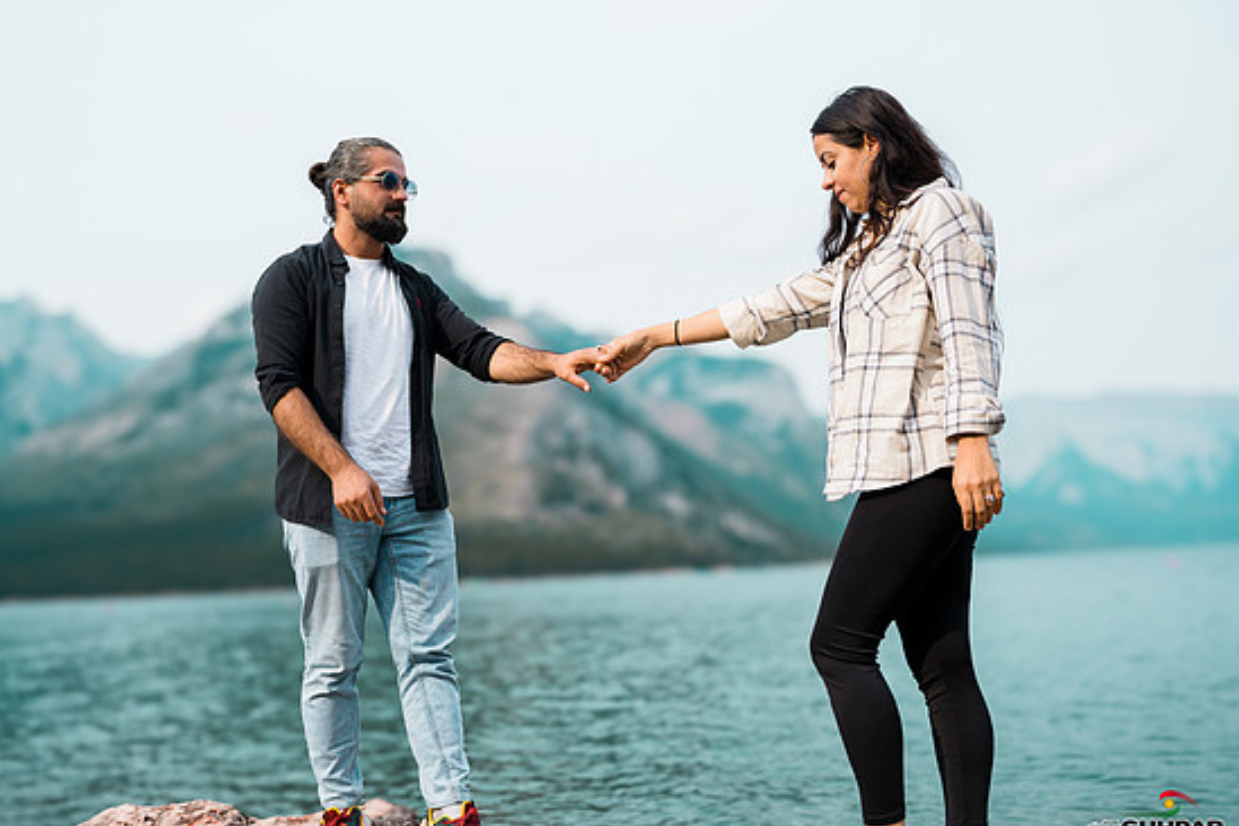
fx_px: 1273
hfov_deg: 51.9
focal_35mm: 37
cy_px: 432
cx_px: 587
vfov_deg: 35.9
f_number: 2.8
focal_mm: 35
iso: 200
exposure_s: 1/5000
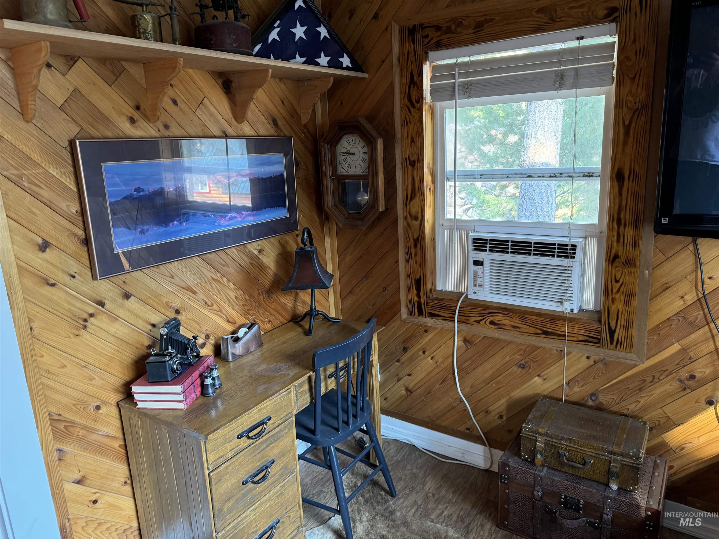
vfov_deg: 56.8
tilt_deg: -11.2
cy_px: 270
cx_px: 360
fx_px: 498
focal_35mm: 24
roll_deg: +2.0
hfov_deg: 71.6
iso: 320
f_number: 1.78
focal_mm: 6.76
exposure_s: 1/60
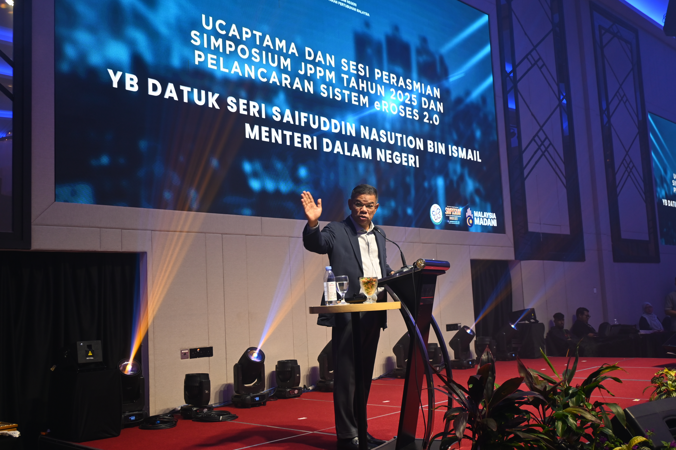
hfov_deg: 52.2
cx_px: 338
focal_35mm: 37
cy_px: 225
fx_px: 690
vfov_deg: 36.2
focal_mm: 24.5
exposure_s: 1/40
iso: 450
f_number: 4.2
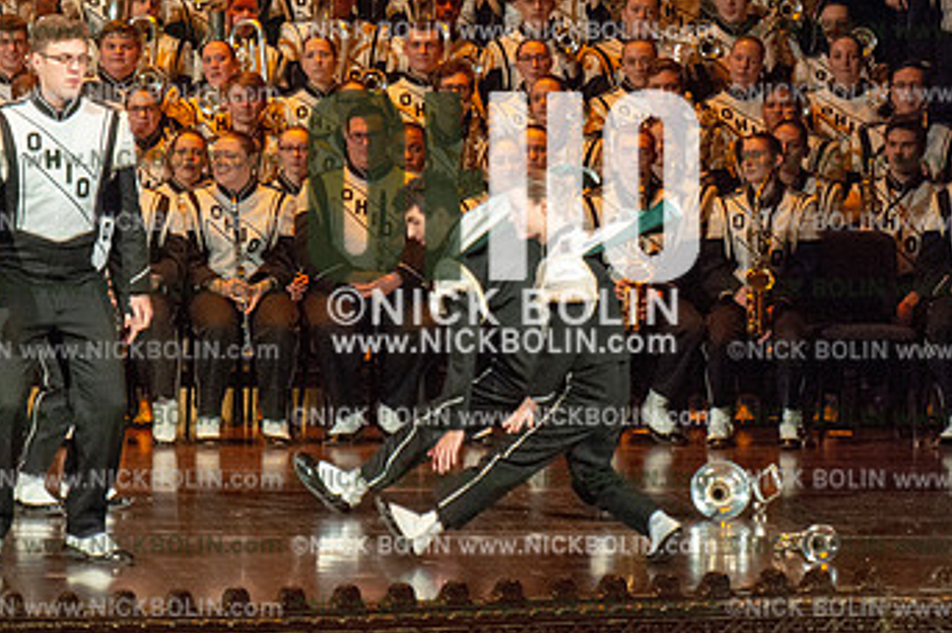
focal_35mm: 321
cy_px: 222
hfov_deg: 6.4
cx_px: 502
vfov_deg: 4.3
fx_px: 8480
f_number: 5.6
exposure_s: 1/320
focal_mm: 190
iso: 8000
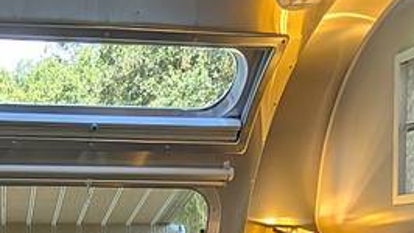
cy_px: 491
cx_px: 53
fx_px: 538
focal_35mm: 49
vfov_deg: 16.8
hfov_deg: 39.5
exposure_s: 1/84.3
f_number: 1.7
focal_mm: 2.02
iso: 48
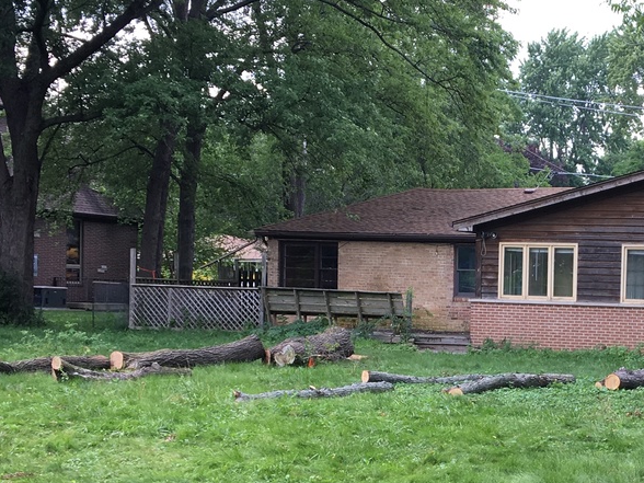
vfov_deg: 20.5
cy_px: 377
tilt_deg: -2.9
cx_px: 574
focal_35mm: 71
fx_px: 1321
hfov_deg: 26.5
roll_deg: -0.2
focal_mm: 4.15
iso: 25
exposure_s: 1/120
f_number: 2.2
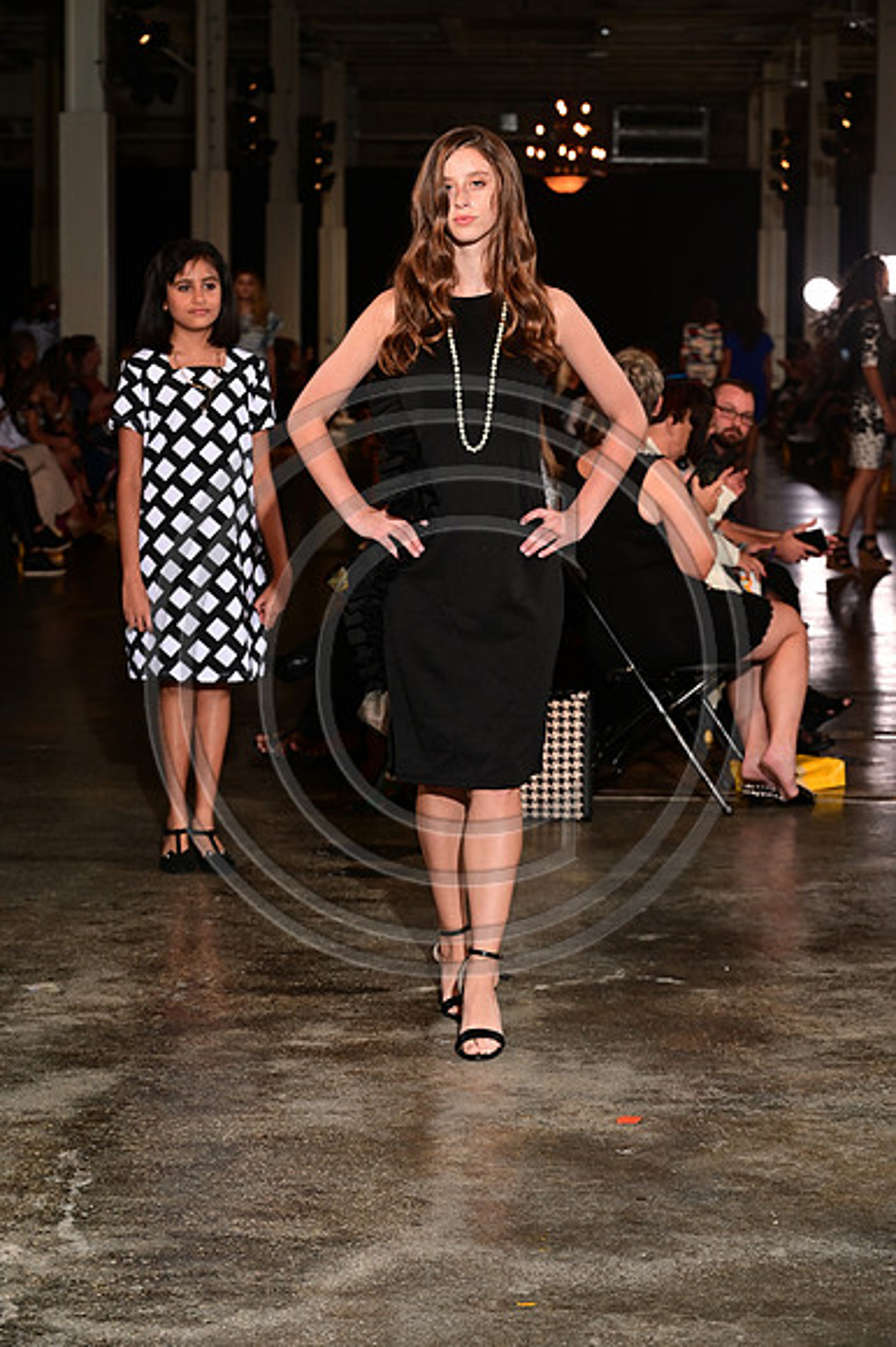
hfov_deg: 17.5
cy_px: 674
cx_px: 448
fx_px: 2915
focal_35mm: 78
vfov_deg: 26.0
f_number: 6.3
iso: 1000
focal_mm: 78
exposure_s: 1/160
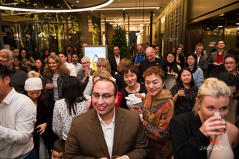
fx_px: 159
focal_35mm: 24
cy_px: 80
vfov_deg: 53.1
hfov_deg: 73.8
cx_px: 120
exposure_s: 1/200
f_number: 3.2
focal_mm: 24
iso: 400
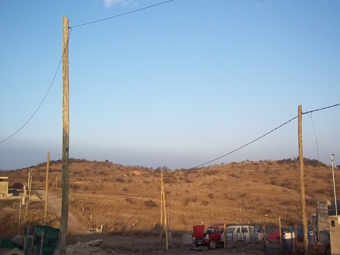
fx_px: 354
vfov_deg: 39.7
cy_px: 128
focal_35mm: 36
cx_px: 170
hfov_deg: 51.4
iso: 80
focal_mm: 6.5
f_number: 8
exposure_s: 1/80
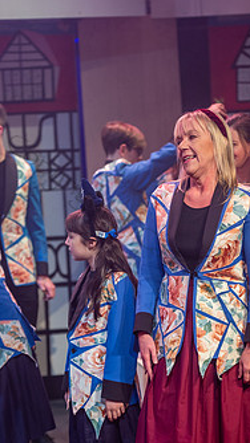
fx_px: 1661
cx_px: 167
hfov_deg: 8.6
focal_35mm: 141
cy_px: 253
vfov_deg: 15.2
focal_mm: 100
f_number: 2.8
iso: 1000
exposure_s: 1/250
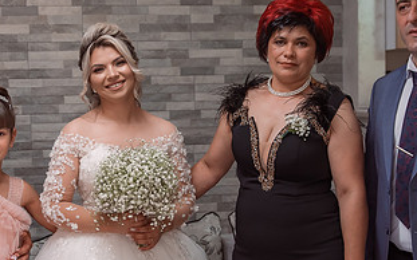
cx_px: 155
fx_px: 738
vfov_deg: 19.9
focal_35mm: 65
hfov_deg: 31.4
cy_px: 168
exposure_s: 1/250
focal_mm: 31
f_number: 2.8
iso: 1000
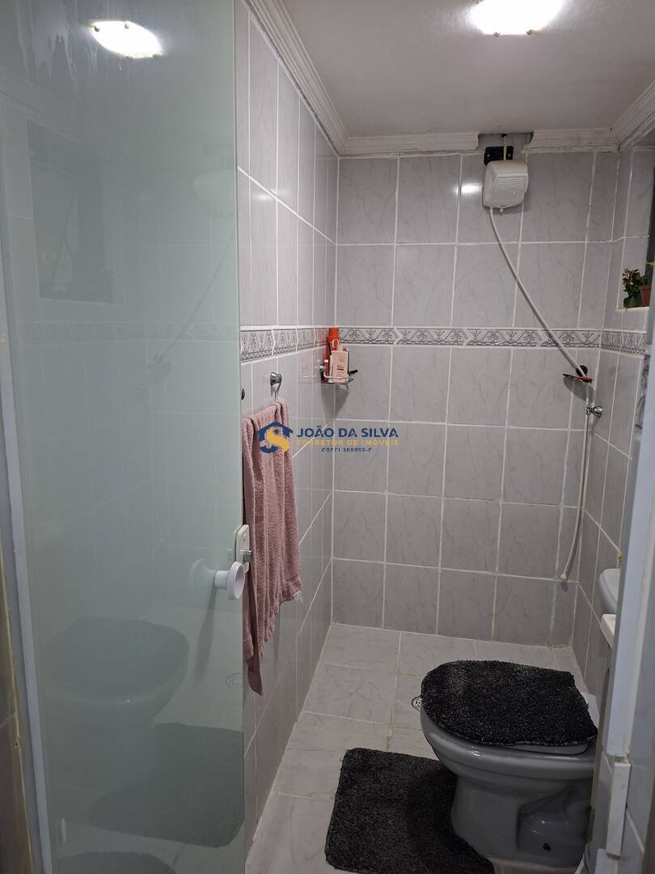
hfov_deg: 58.9
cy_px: 437
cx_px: 328
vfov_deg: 73.9
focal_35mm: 23
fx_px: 580
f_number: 1.8
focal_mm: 5.54
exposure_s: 1/30
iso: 250
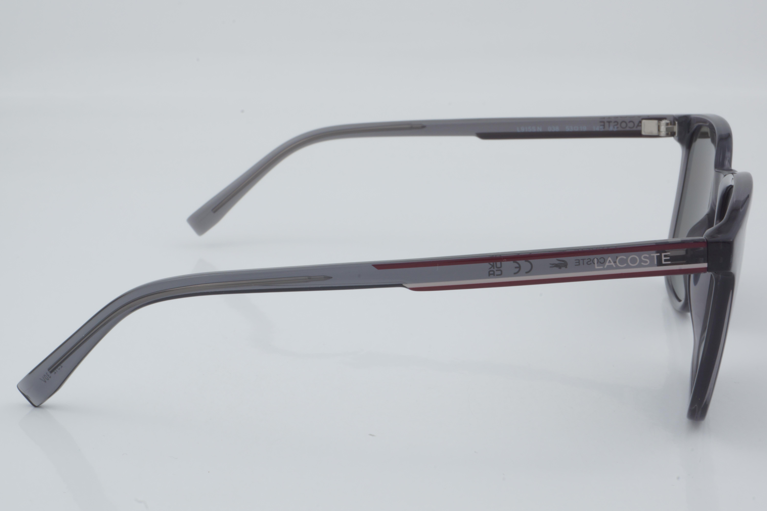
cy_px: 256
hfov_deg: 27.0
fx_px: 1598
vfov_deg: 18.2
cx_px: 384
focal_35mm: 75
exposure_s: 1/4
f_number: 29
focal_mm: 50
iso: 100
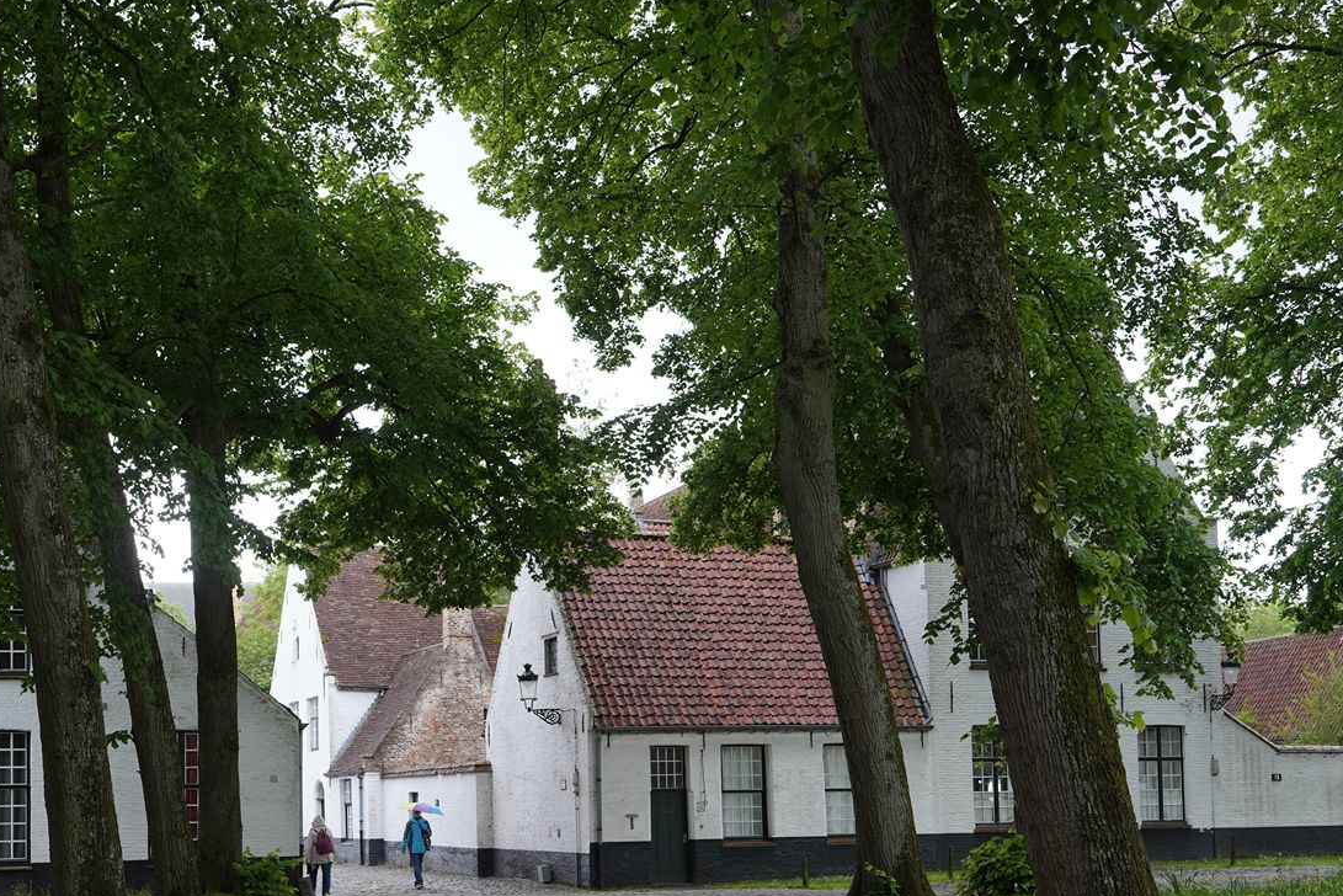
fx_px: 1642
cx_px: 506
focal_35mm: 44
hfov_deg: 44.1
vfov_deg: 29.8
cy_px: 716
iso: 800
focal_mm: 24
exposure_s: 1/100
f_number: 4
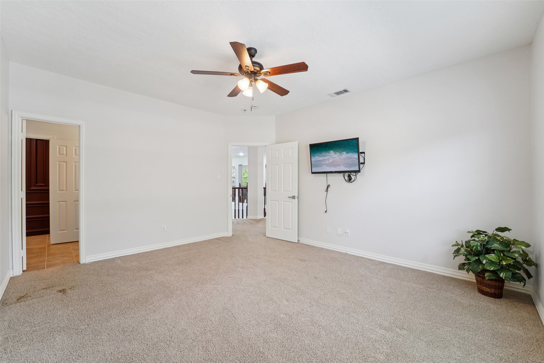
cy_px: 182
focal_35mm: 14
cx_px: 272
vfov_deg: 81.2
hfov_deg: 104.3
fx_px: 212
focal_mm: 14
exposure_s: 1/20
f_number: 8
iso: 500
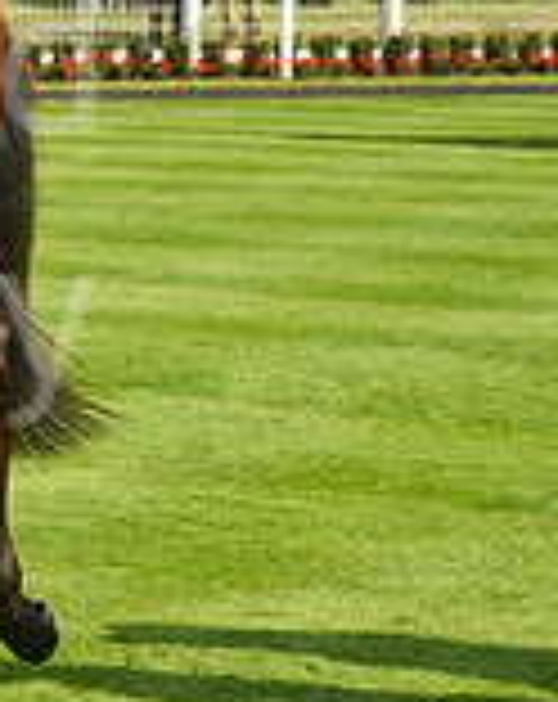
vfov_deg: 11.0
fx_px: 3627
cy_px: 101
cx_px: -477
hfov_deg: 8.4
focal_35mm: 175
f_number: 5.6
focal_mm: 50
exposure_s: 1/2000
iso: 400
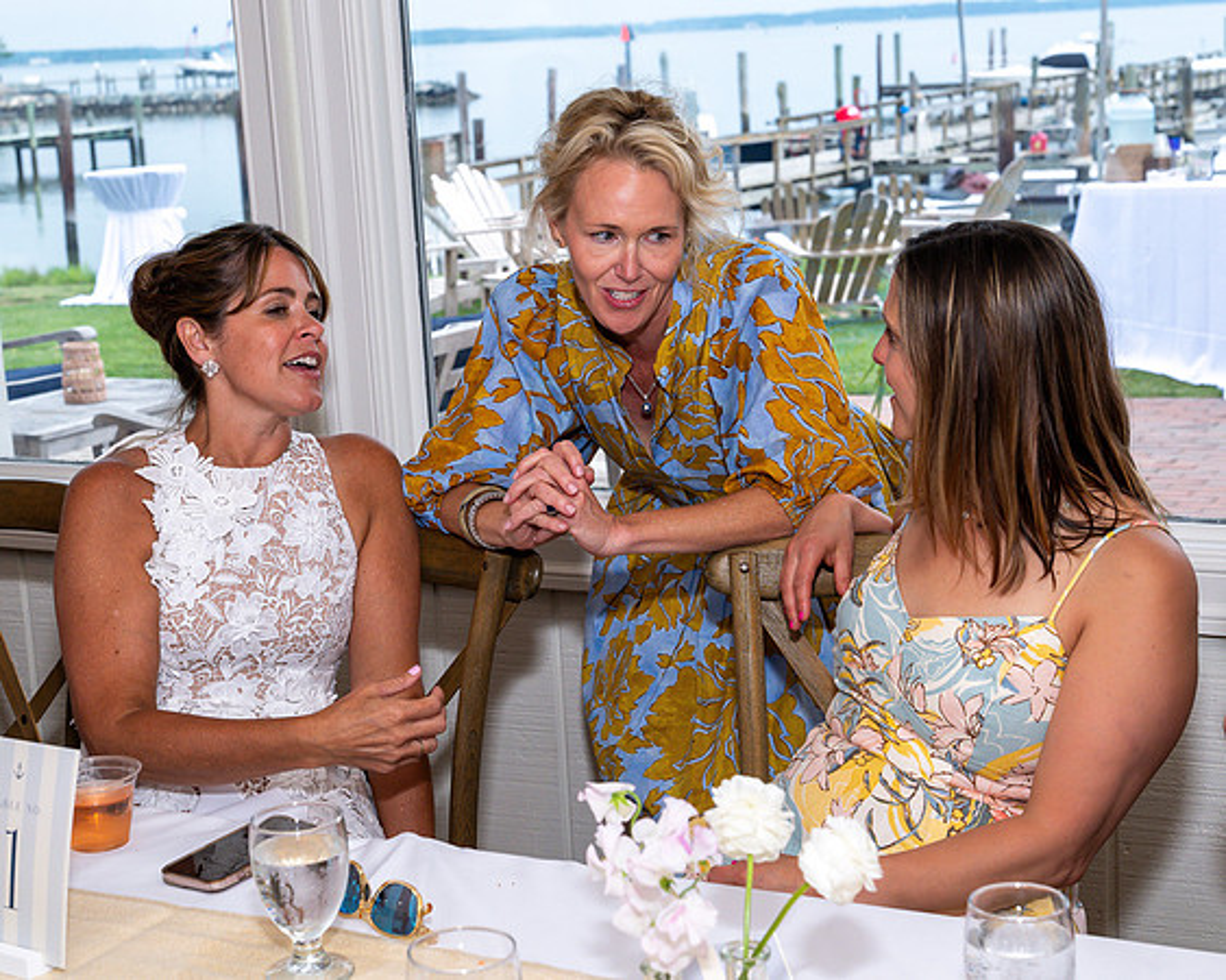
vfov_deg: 25.5
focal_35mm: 60
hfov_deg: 31.6
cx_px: 541
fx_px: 2164
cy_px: 461
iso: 640
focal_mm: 50
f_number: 7.1
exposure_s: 1/250
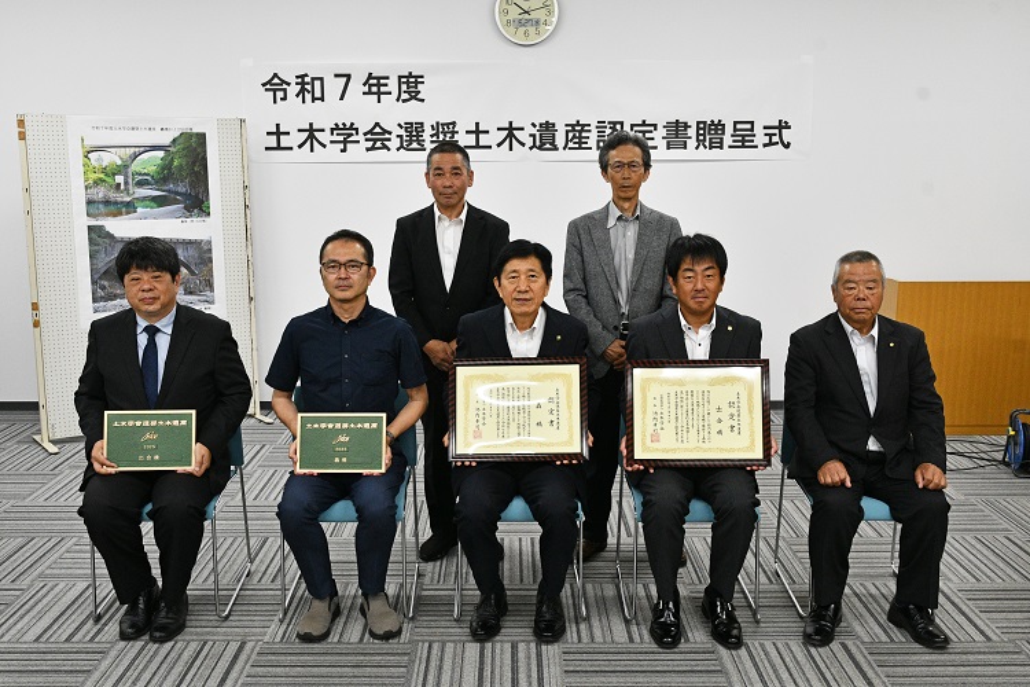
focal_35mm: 36
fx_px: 1030
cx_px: 515
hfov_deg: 53.1
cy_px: 344
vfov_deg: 36.9
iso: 1600
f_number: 8
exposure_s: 1/125
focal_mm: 24
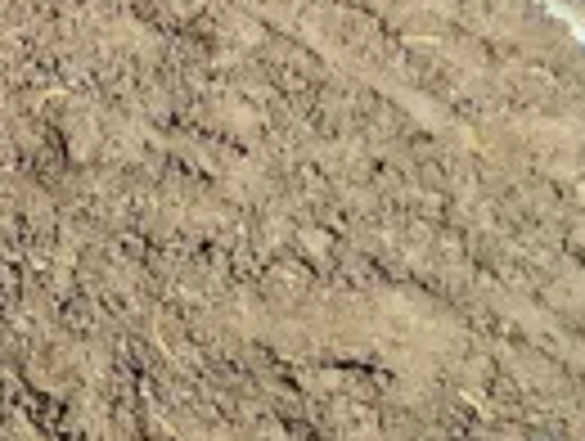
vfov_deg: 12.5
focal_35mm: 113
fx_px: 1913
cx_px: -288
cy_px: -225
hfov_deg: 16.0
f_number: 1.8
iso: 40
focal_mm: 5.54
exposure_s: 1/936
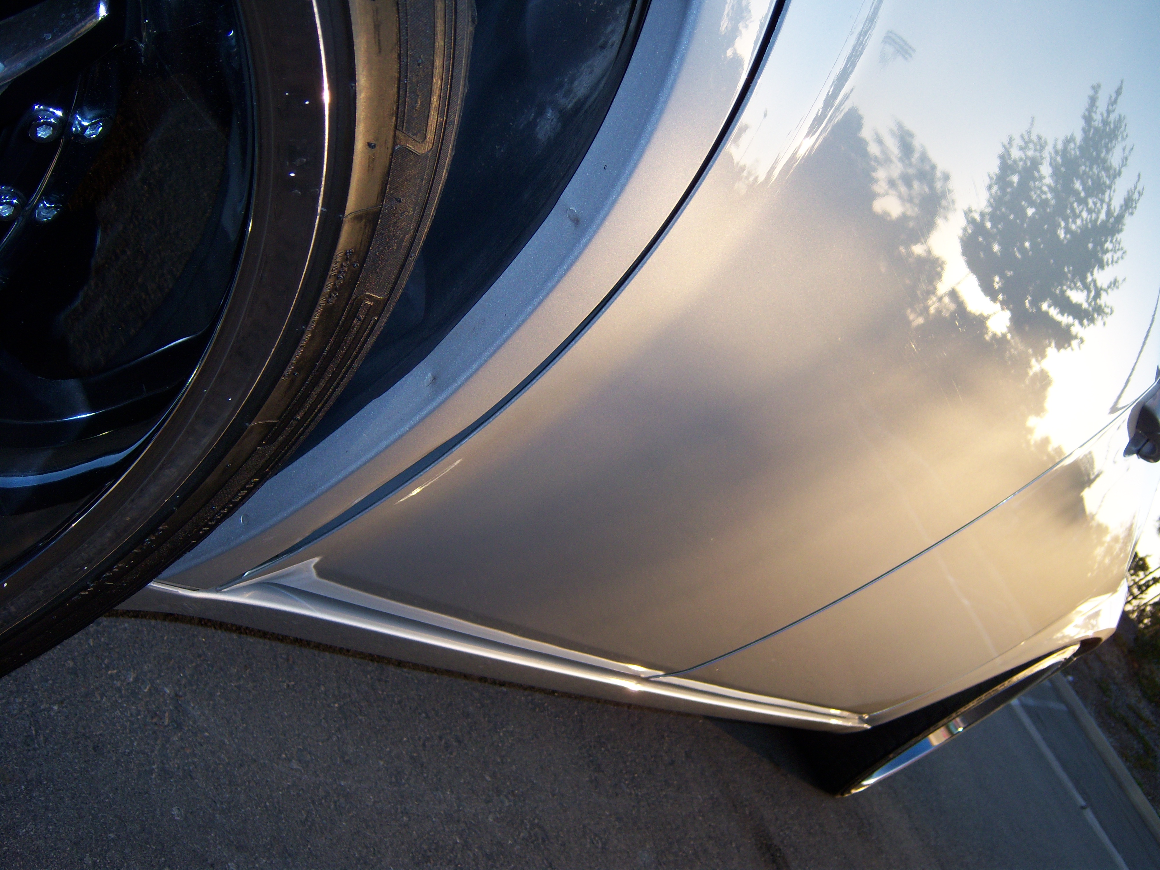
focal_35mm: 36
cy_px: 435
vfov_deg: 39.7
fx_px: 1206
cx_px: 580
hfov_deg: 51.4
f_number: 2.8
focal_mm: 7.5
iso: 80
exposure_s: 1/400
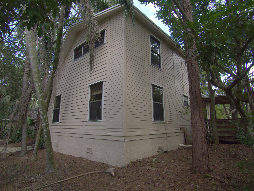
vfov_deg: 66.0
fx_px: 147
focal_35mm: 20
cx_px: 127
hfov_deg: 81.7
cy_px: 96
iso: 2000
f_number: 4.5
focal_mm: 10
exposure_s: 1/640
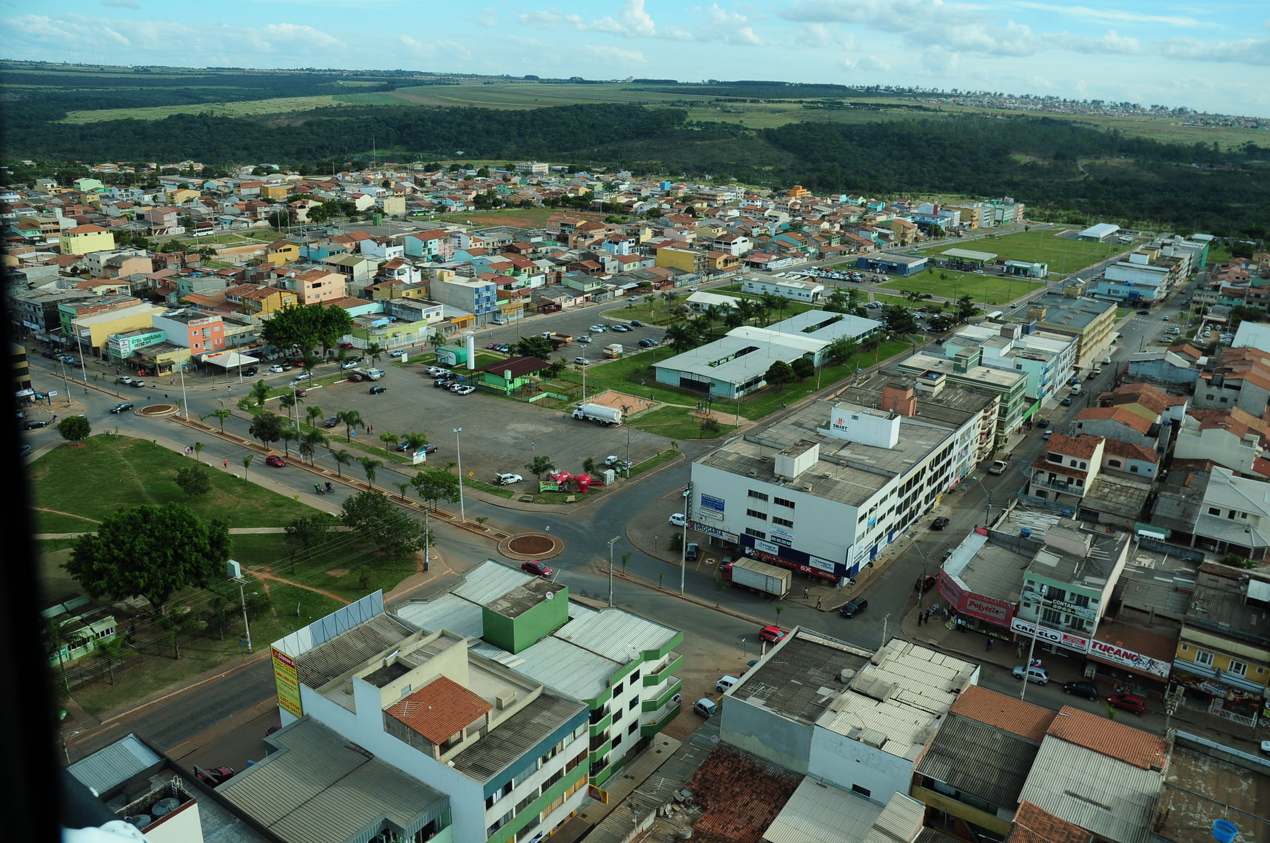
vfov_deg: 47.8
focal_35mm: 27
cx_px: 635
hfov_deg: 67.4
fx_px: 951
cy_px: 422
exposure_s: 1/400
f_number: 6.3
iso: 200
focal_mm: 18
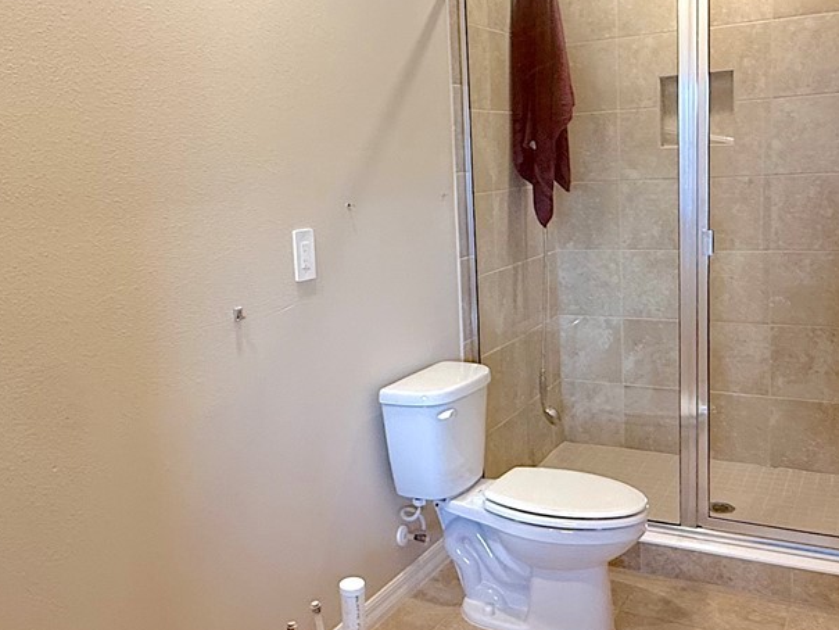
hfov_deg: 50.1
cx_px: 380
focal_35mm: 37
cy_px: 284
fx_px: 897
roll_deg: +2.2
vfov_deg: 38.6
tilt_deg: -9.3
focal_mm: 2.22
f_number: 2.2
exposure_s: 1/120
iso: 250
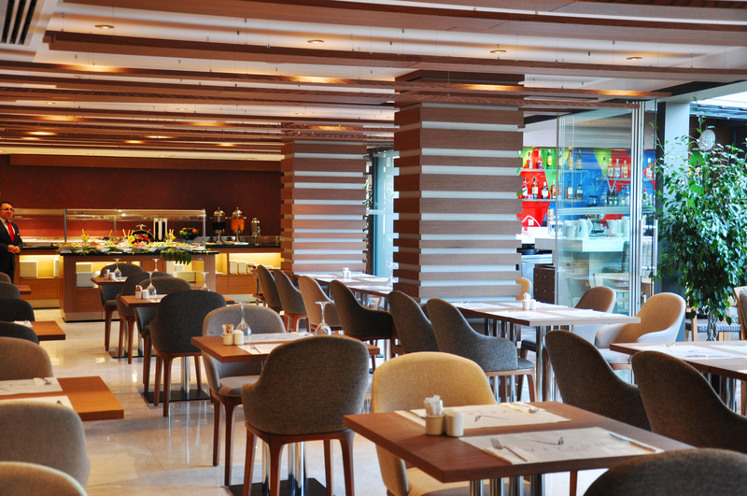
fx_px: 1057
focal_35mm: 51
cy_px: 248
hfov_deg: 38.9
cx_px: 374
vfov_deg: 26.4
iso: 640
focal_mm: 34
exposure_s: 1/50
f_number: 4.5
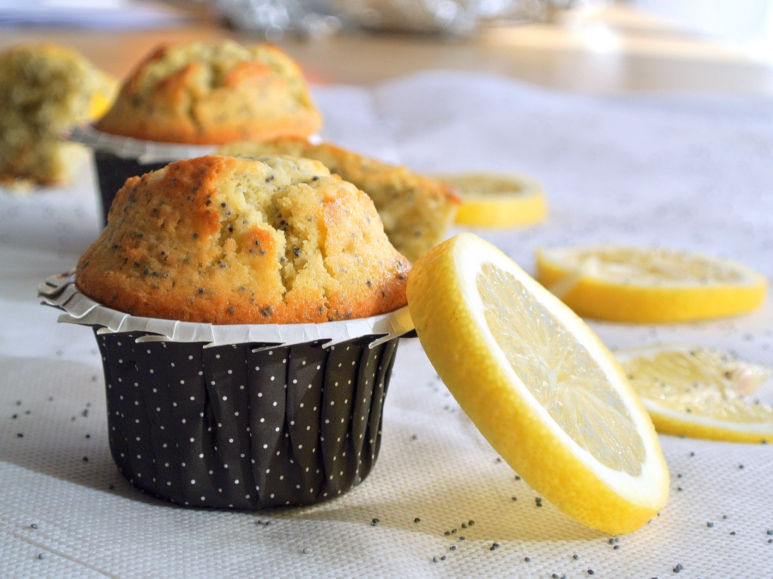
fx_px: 1965
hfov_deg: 22.3
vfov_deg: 16.8
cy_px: 291
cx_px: 400
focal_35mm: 88
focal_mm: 30
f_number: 5.6
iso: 100
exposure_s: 1/320
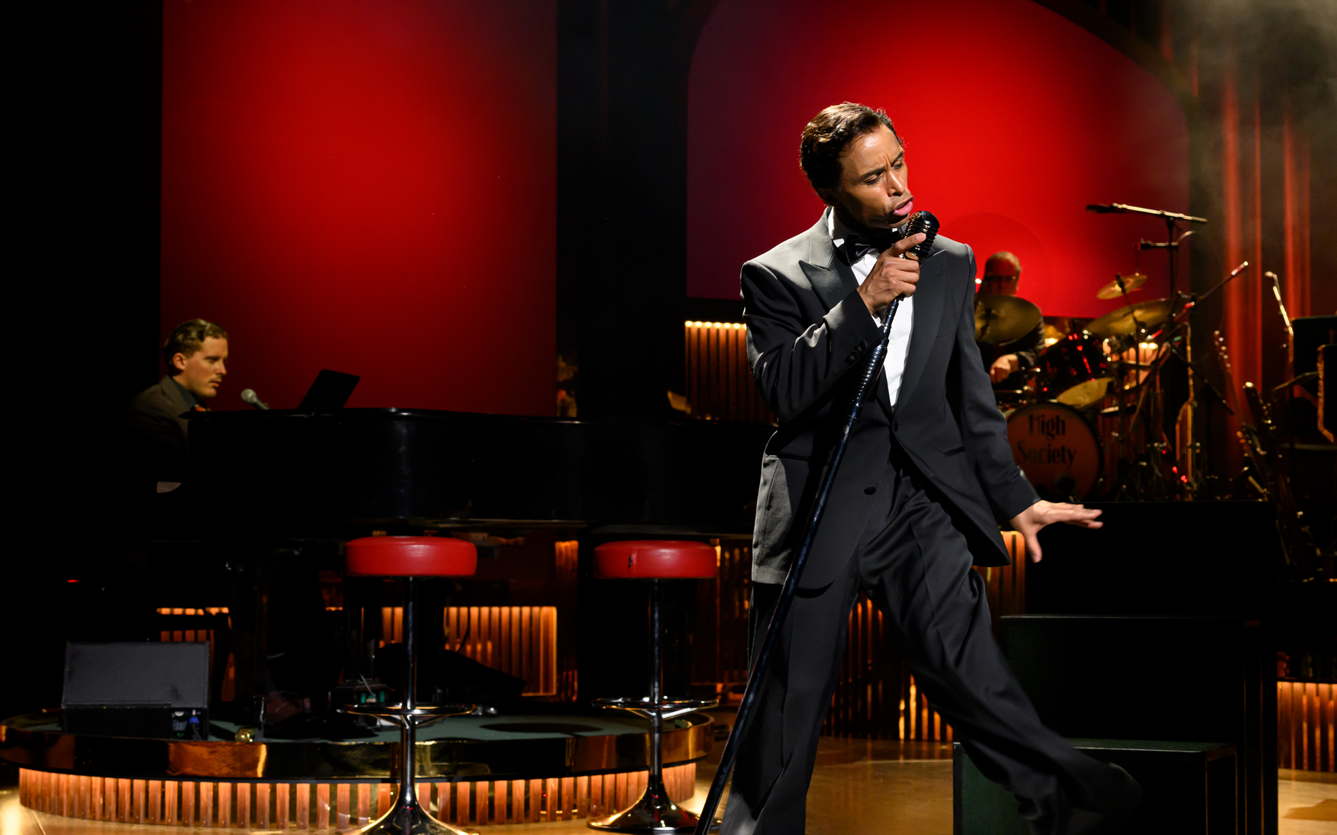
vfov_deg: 22.3
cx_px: 744
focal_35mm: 58
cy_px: 482
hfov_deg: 35.1
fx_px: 2113
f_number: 4
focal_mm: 43
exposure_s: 1/125
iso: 2500
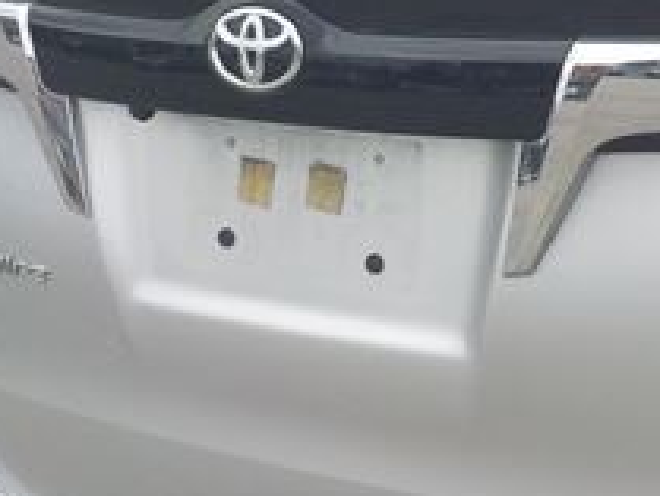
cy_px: 63
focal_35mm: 92
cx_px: 638
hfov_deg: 20.7
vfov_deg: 15.9
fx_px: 1755
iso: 125
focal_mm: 4.1
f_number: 3.3
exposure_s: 1/1000
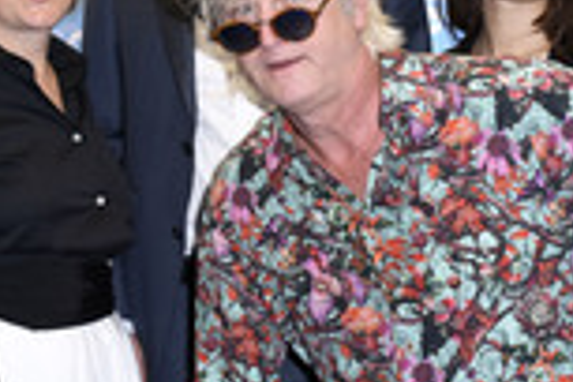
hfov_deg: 19.3
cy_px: 157
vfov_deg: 12.9
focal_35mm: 106
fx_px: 1687
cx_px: 238
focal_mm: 24
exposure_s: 1/160
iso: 200
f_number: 6.3
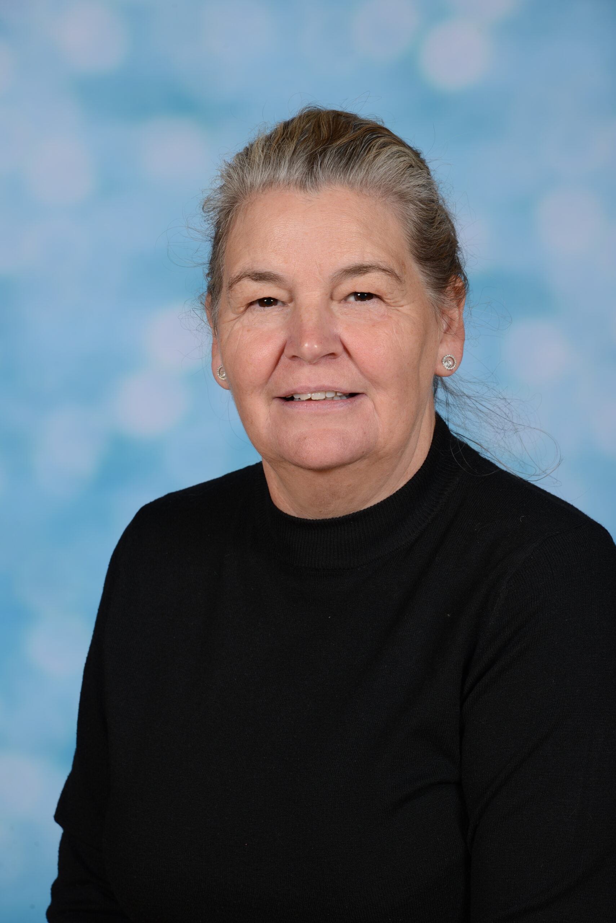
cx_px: 308
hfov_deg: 12.2
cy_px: 462
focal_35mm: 112
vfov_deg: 18.3
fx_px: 2872
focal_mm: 112
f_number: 11
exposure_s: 1/160
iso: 100
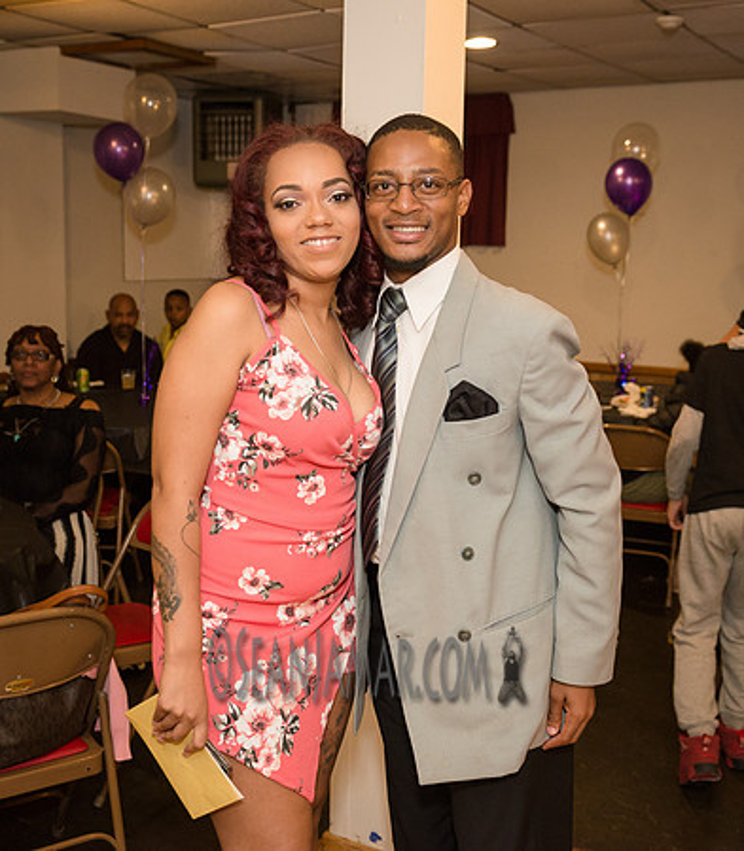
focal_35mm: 44
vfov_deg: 40.5
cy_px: 404
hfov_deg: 35.7
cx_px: 349
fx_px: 1155
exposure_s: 1/400
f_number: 3.5
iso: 2000
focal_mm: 31
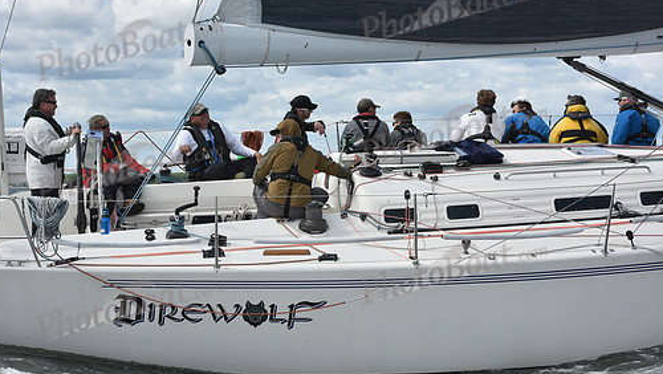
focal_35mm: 85
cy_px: 219
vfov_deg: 14.2
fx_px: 1495
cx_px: 293
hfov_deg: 25.0
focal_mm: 70
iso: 320
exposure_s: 1/1000
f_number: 8
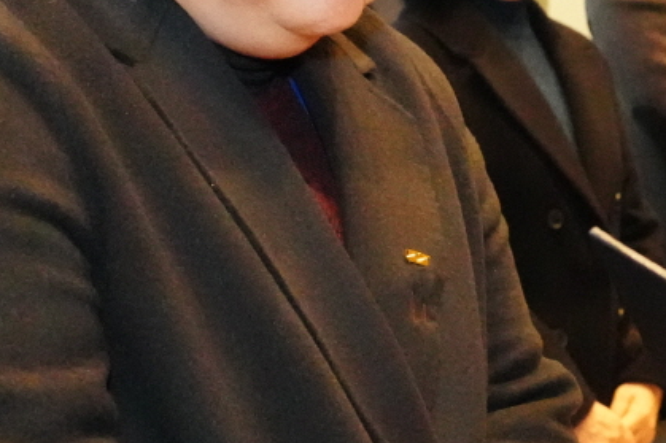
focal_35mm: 129
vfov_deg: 10.6
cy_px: 156
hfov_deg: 15.0
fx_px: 2385
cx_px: 919
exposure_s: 1/160
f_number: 5.6
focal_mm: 30
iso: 20000
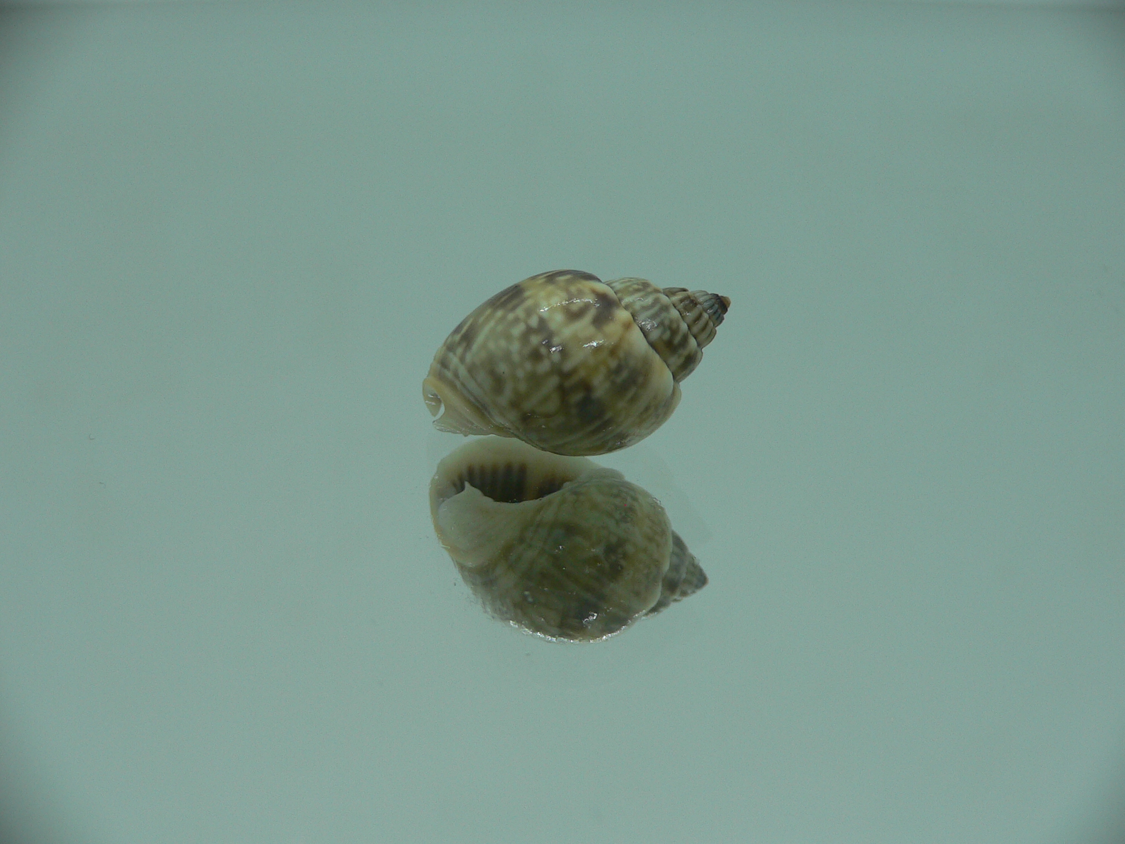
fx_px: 1137
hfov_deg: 52.6
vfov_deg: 40.7
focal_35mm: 35
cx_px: 562
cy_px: 422
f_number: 2.8
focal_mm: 4.6
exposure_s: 1/80
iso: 80
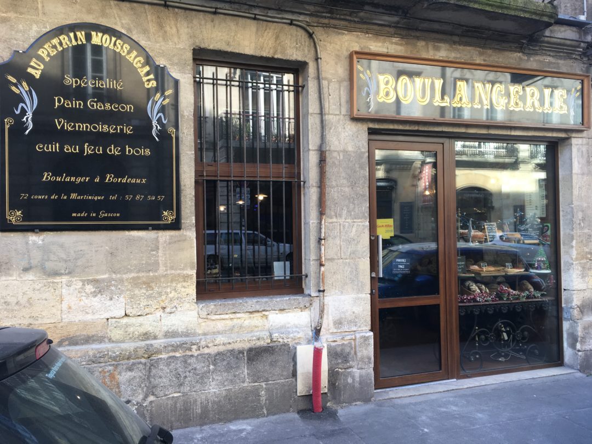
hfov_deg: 61.7
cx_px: 296
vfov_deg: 48.2
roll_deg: +1.8
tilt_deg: -0.4
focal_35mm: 29
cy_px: 222
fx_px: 496
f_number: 2.2
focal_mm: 4.15
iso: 32
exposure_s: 1/100
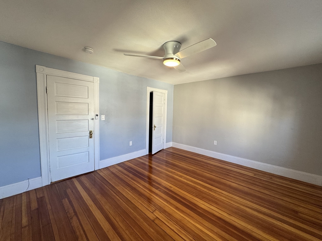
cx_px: 161
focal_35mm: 14
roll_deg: -2.3
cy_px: 120
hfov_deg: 102.1
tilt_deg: -3.7
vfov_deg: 85.7
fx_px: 130
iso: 160
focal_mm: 2.22
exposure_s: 1/120
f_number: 2.2
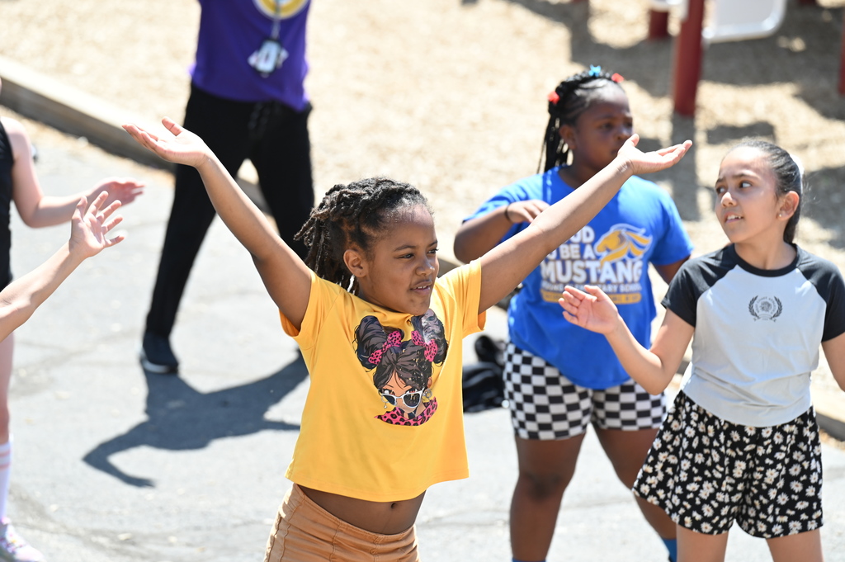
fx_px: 3166
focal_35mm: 135
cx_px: 422
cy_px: 281
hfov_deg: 15.2
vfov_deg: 10.1
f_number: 4.5
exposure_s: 1/500
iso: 200
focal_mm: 135
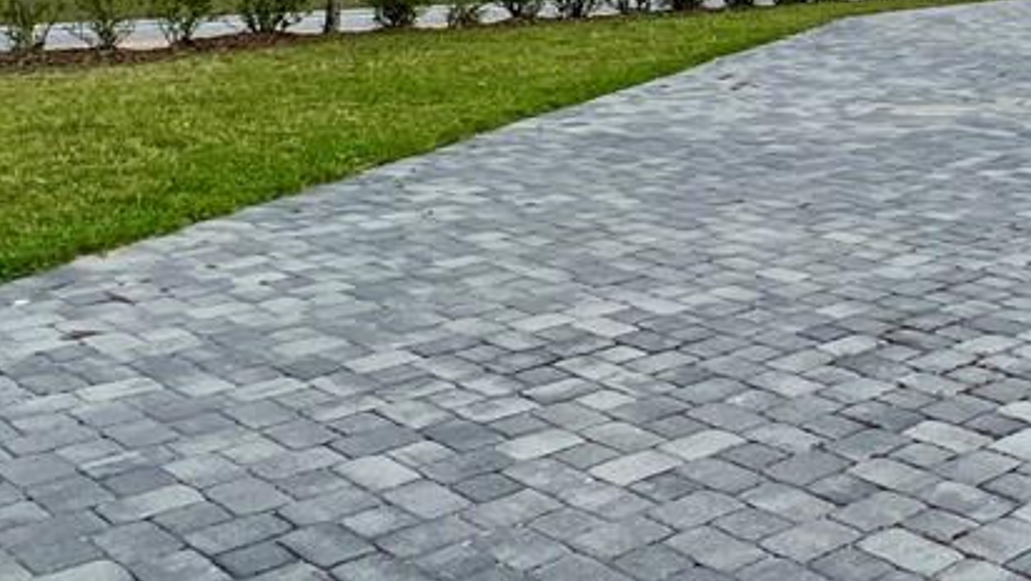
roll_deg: -0.2
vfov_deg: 19.9
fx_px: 1504
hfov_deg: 37.1
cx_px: 756
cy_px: -198
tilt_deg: +2.6
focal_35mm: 55
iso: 32
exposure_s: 1/2538
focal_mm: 1.57
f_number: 1.8
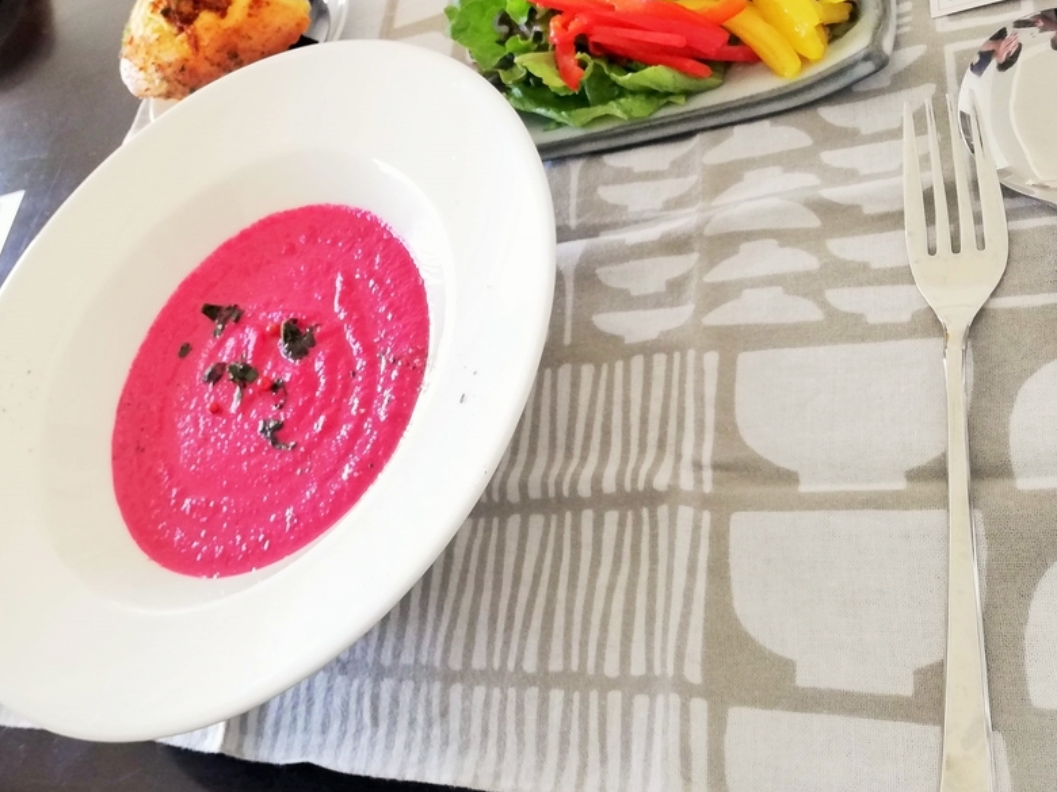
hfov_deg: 45.0
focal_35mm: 40
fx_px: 1221
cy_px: 221
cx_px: 248
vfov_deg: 35.3
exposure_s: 1/33.3
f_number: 2.2
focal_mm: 3.81
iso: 125
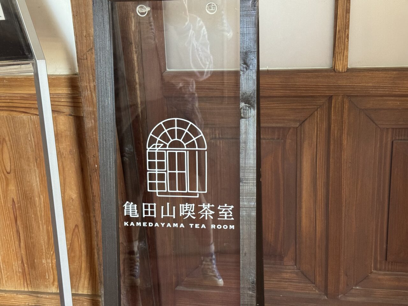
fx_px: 566
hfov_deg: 39.7
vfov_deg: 30.3
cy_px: 153
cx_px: 204
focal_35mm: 48
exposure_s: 1/42
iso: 250
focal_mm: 6.76
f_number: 1.78
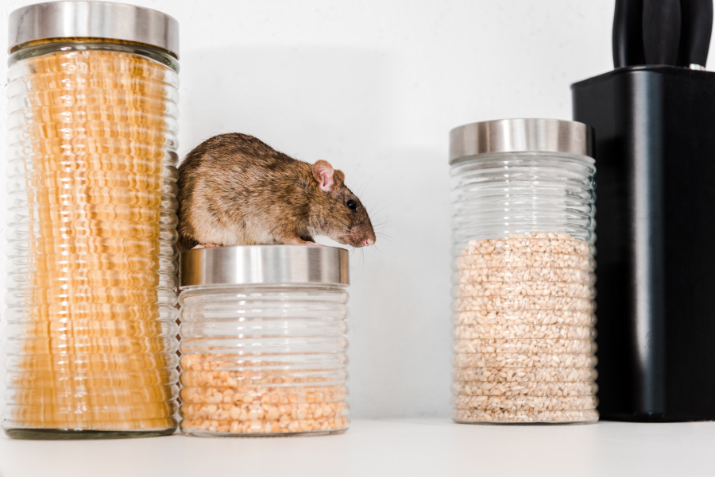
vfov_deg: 19.5
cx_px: 358
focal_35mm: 70
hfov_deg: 28.8
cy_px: 238
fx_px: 1391
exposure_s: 1/160
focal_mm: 70
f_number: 4
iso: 640
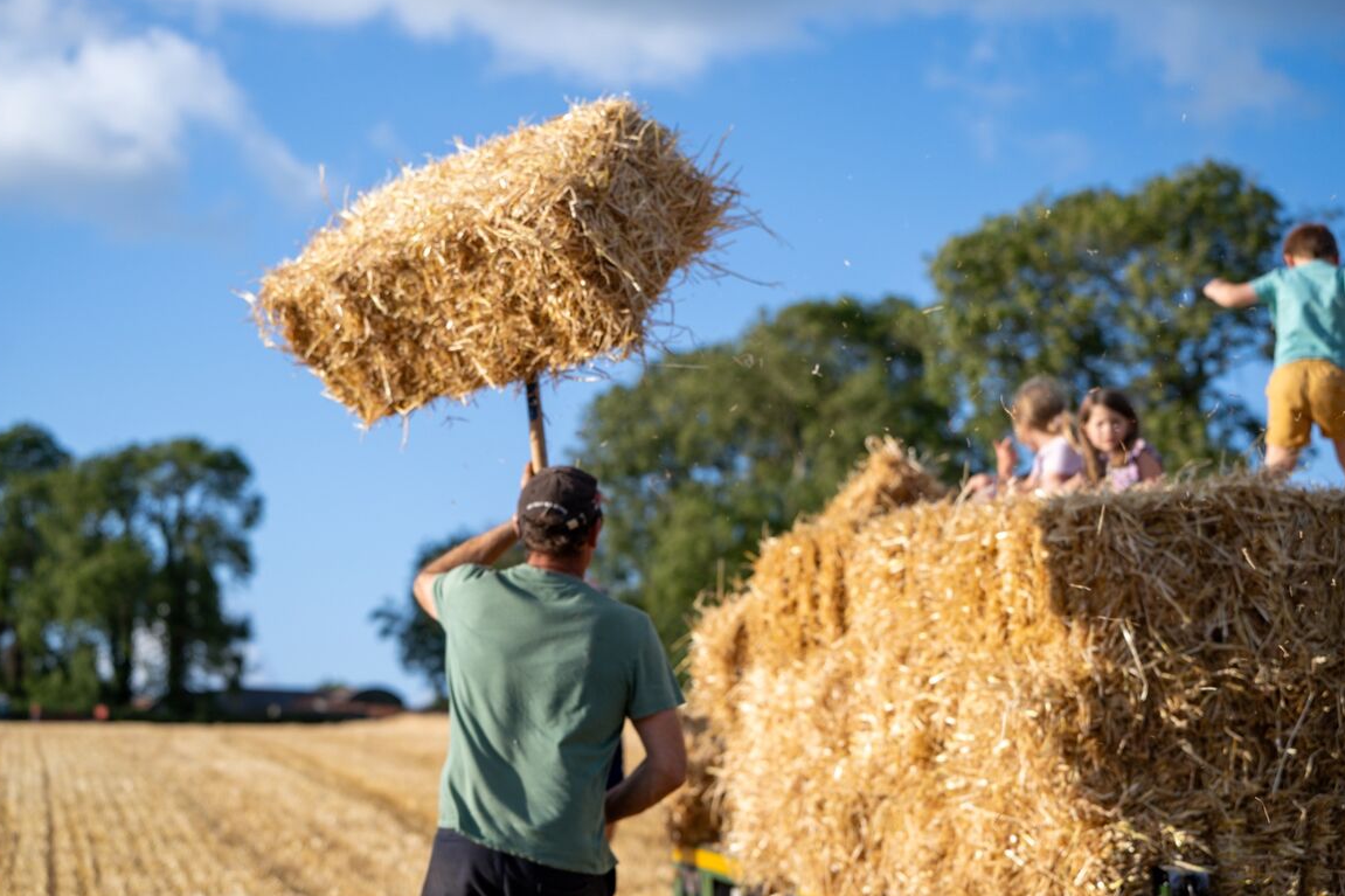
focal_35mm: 73
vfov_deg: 18.7
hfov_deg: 27.7
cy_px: 438
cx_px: 666
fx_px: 2727
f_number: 3.5
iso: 200
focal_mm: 70
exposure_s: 1/1600
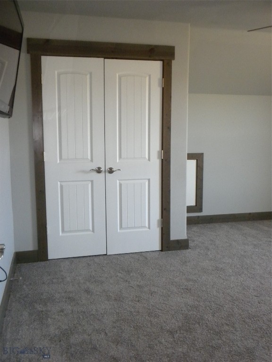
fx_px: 388
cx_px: 136
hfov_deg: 38.7
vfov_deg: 50.1
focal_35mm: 37
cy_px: 181
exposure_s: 1/35
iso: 400
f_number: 3.5
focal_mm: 6.6
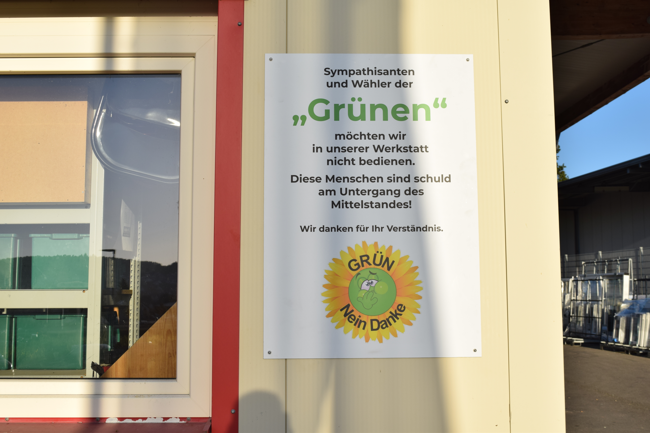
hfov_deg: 47.9
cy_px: 216
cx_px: 325
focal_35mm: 40
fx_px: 731
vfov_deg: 33.0
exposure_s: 1/400
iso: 200
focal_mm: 27
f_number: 10
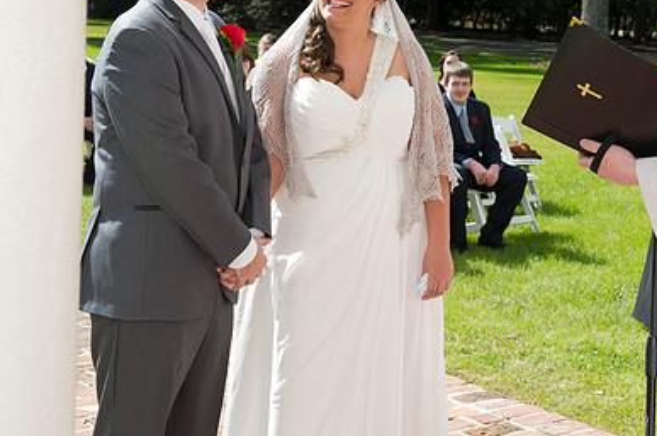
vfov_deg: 17.4
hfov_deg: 25.9
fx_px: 1422
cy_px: 112
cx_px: 438
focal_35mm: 78
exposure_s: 1/200
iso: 100
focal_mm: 52
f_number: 8
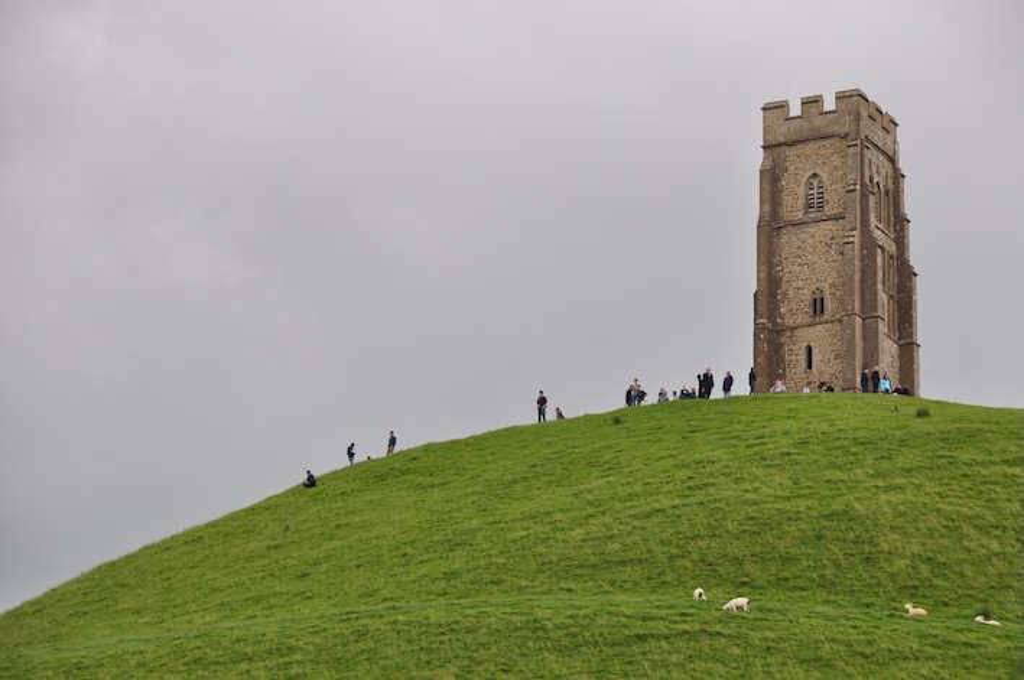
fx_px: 5114
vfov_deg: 7.6
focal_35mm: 180
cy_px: 340
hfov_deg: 11.4
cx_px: 512
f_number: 9
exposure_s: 1/125
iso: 200
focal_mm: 120
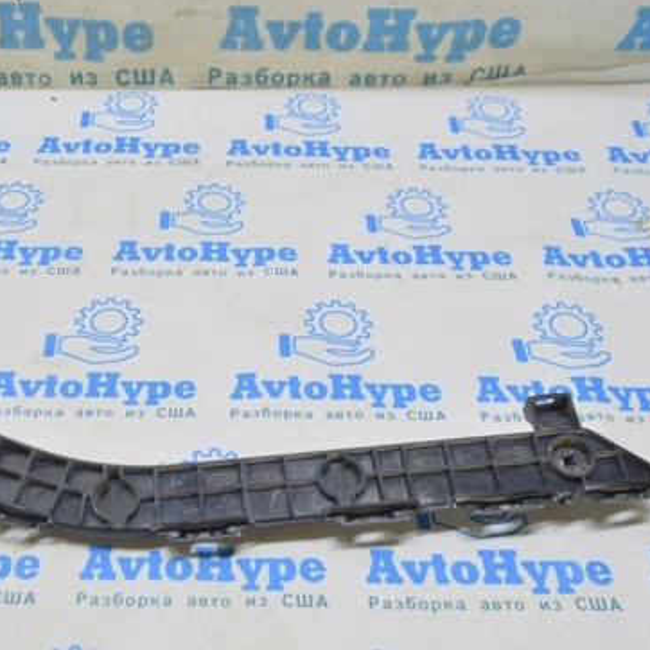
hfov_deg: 36.7
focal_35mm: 45
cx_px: 169
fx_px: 956
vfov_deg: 37.5
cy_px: 373
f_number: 5.6
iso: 400
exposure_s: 1/20
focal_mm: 20
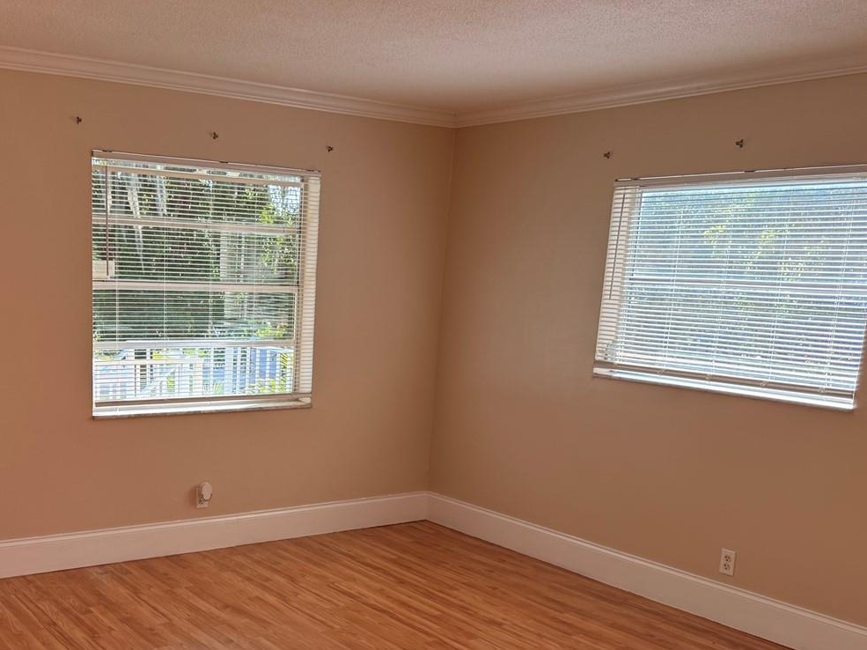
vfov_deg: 36.0
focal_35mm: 39
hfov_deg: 47.0
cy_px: 484
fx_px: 976
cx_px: 283
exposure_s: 1/410
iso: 100
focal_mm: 6.76
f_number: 1.78
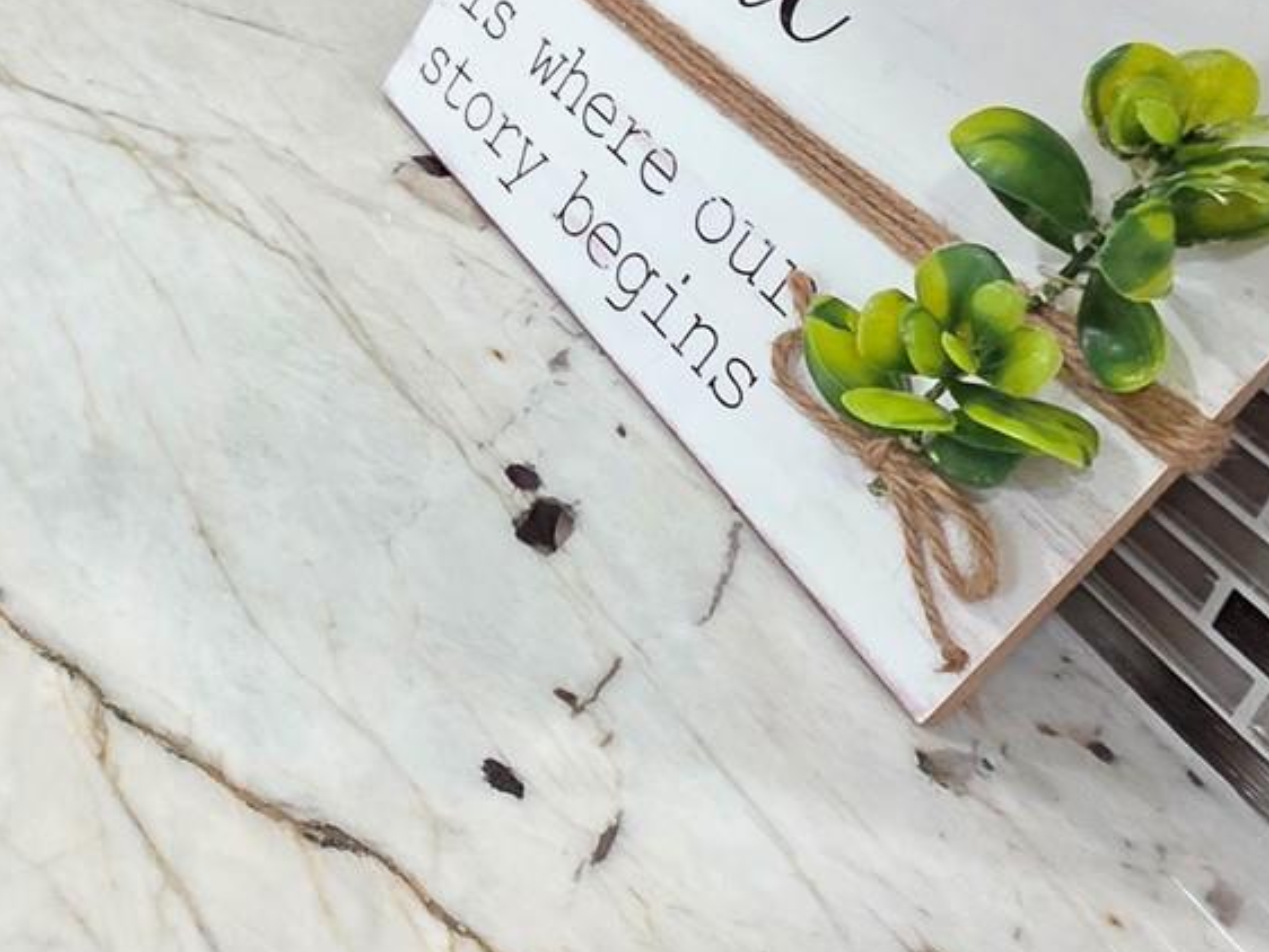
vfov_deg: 31.8
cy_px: -210
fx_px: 1357
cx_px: -260
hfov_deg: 37.6
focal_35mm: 37
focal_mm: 2.2
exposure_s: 1/60
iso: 250
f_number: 1.9
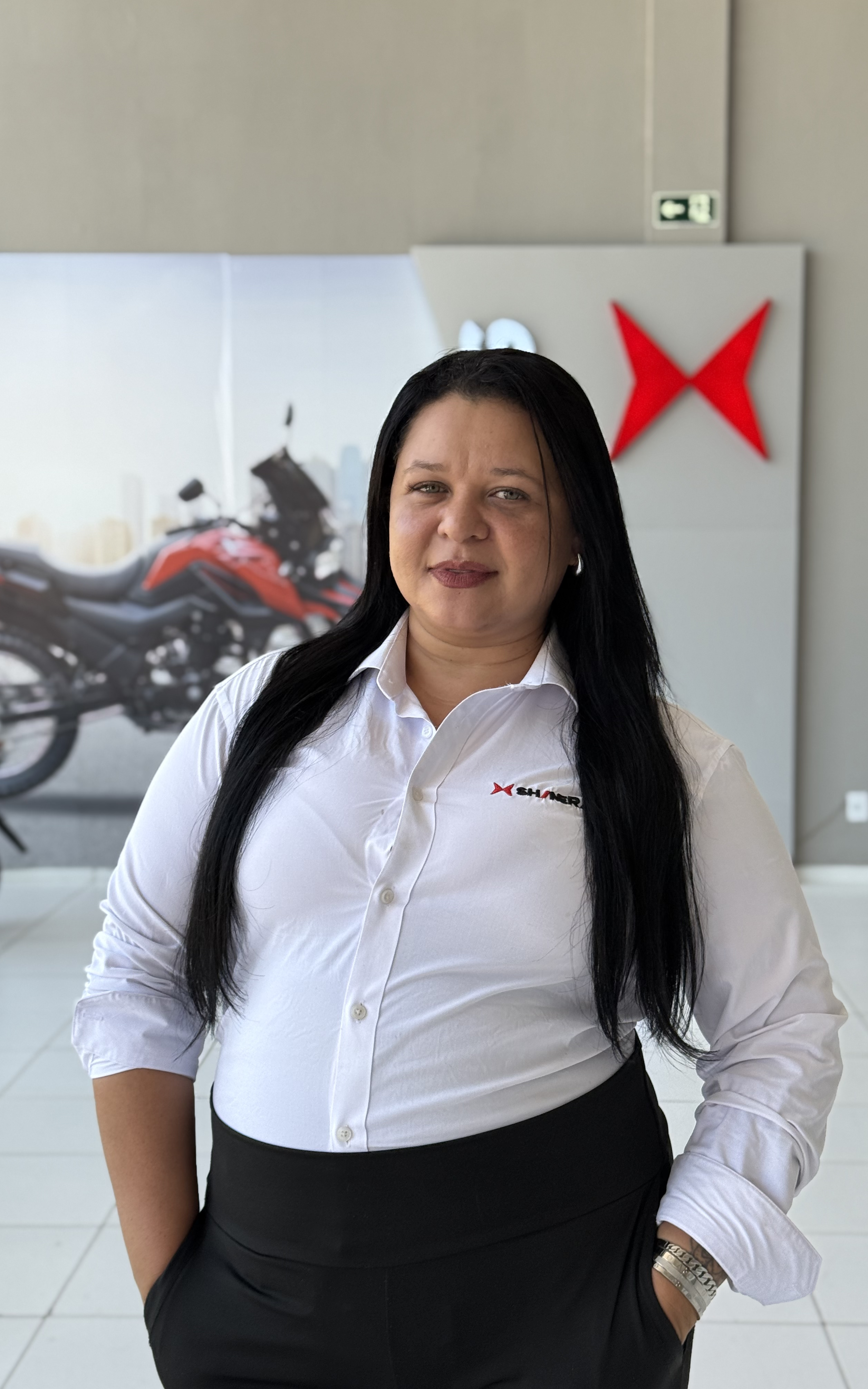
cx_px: 450
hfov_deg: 25.3
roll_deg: -0.2
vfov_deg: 39.6
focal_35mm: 51
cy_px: 694
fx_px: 1931
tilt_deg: -3.4
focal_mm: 6.76
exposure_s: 1/574
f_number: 1.78
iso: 100
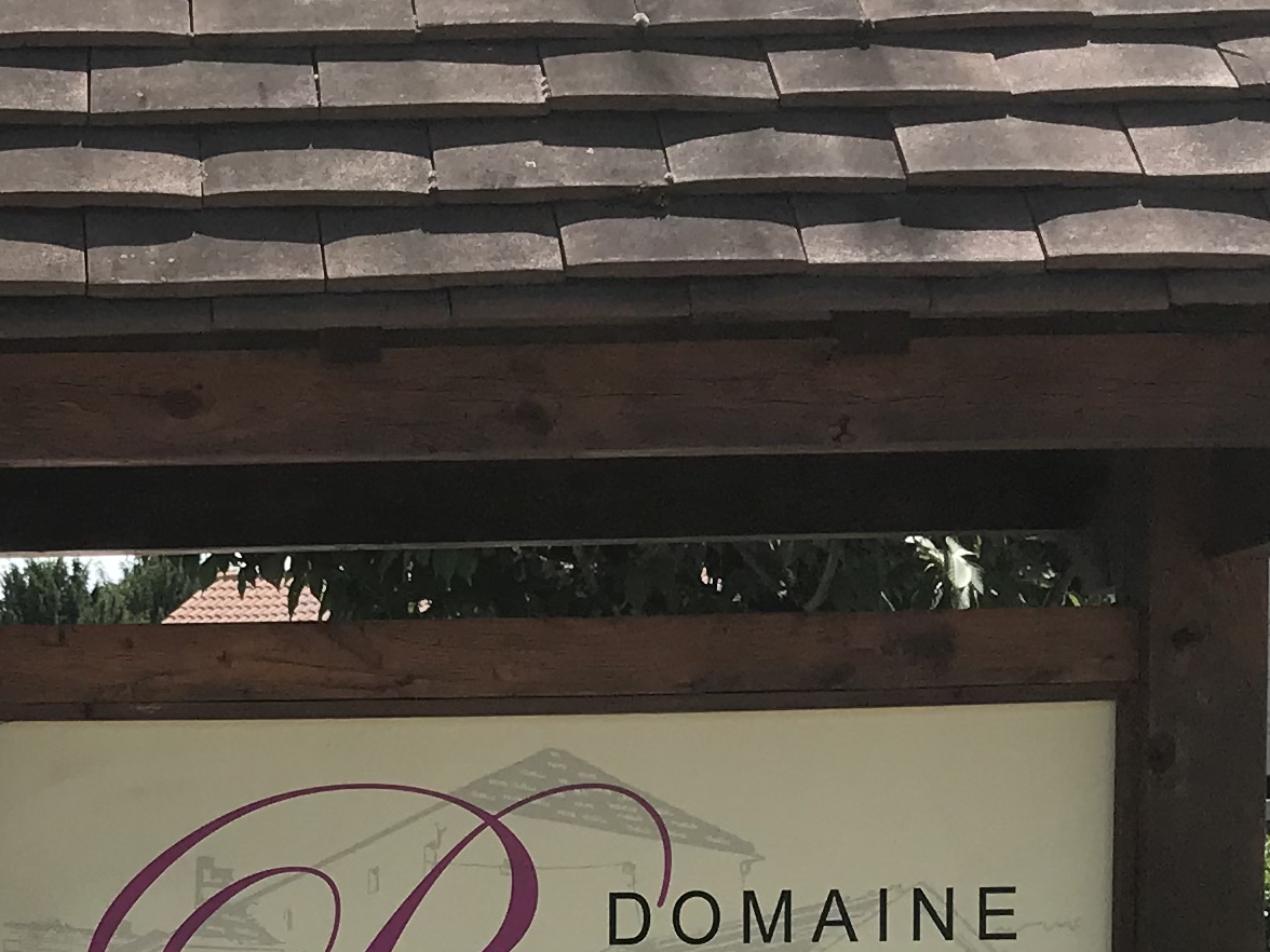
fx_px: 3522
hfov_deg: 19.9
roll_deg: +1.8
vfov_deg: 14.9
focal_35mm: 96
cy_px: 1119
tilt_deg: -4.2
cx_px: 49
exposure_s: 1/1570
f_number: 1.8
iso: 20
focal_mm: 3.99
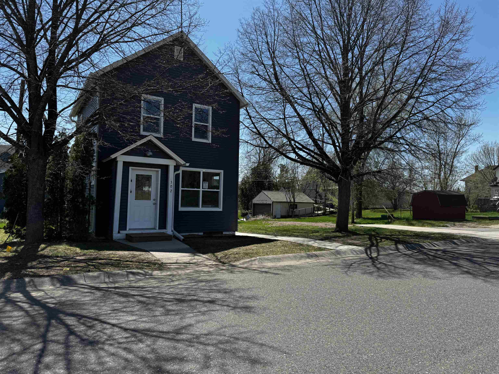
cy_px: 187
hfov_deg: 71.6
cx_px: 250
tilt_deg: +3.0
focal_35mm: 24
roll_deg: -0.7
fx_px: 346
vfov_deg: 56.8
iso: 80
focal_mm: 6.76
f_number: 1.78
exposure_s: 1/2959
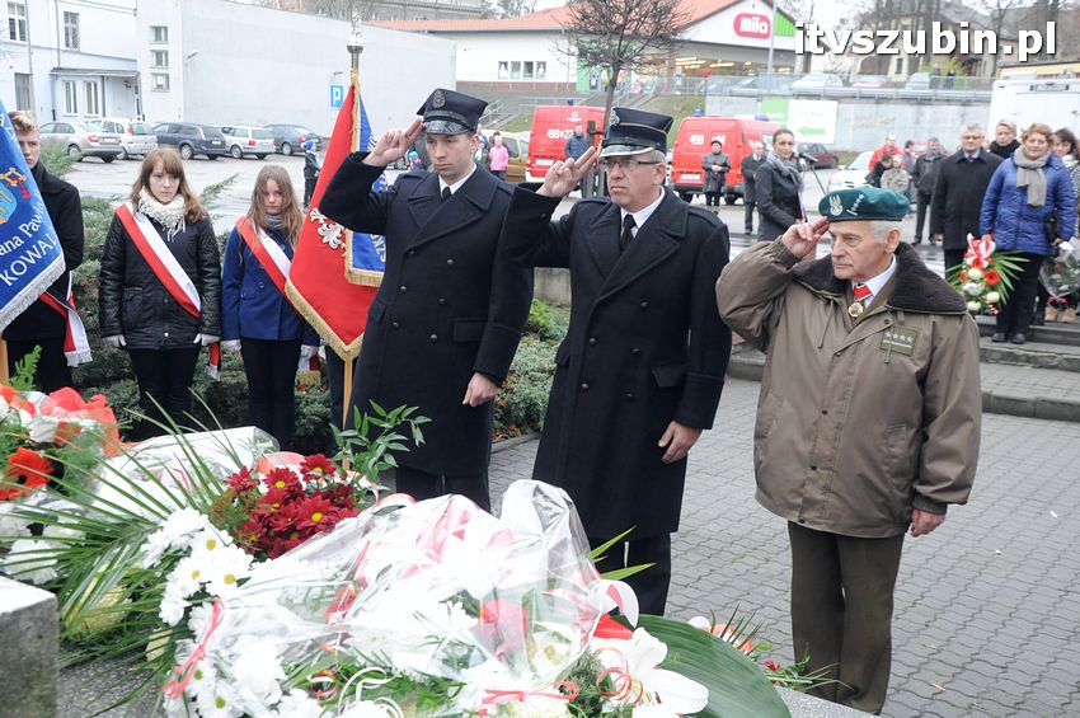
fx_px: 1169
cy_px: 359
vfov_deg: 34.1
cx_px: 540
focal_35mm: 39
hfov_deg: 49.6
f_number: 7.1
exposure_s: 1/200
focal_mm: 26
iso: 1600
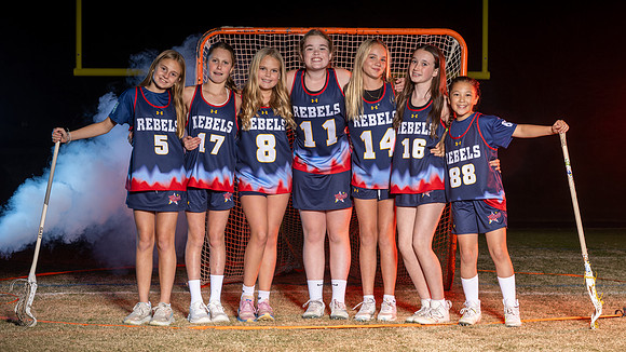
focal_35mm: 75
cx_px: 321
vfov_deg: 16.0
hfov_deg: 28.1
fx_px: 1250
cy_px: 180
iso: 64
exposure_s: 1/200
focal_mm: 70
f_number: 8
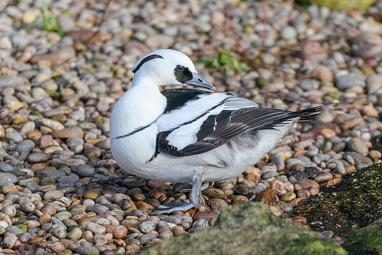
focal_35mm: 666
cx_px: 207
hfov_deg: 3.1
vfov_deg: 2.1
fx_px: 7066
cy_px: 175
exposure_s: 1/1250
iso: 720
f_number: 5.6
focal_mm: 400
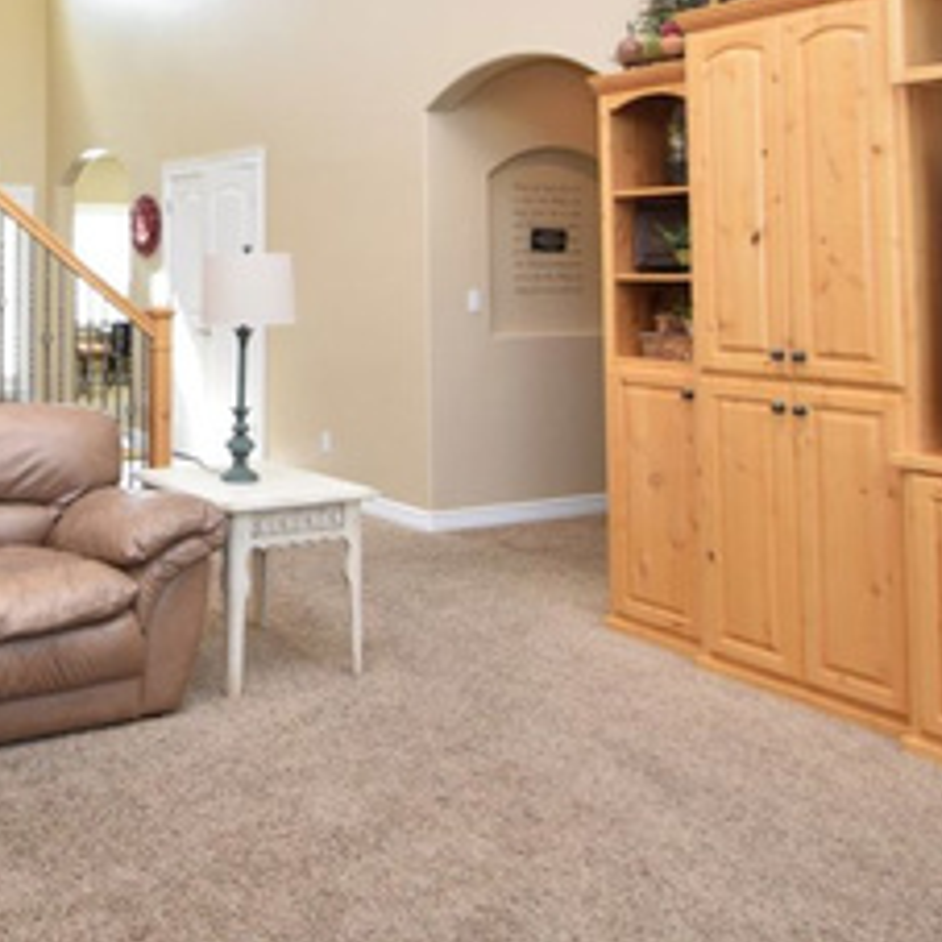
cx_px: 129
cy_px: 170
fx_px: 1108
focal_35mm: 36
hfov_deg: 42.9
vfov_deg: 43.6
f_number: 5.6
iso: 800
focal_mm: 10
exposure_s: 1/125
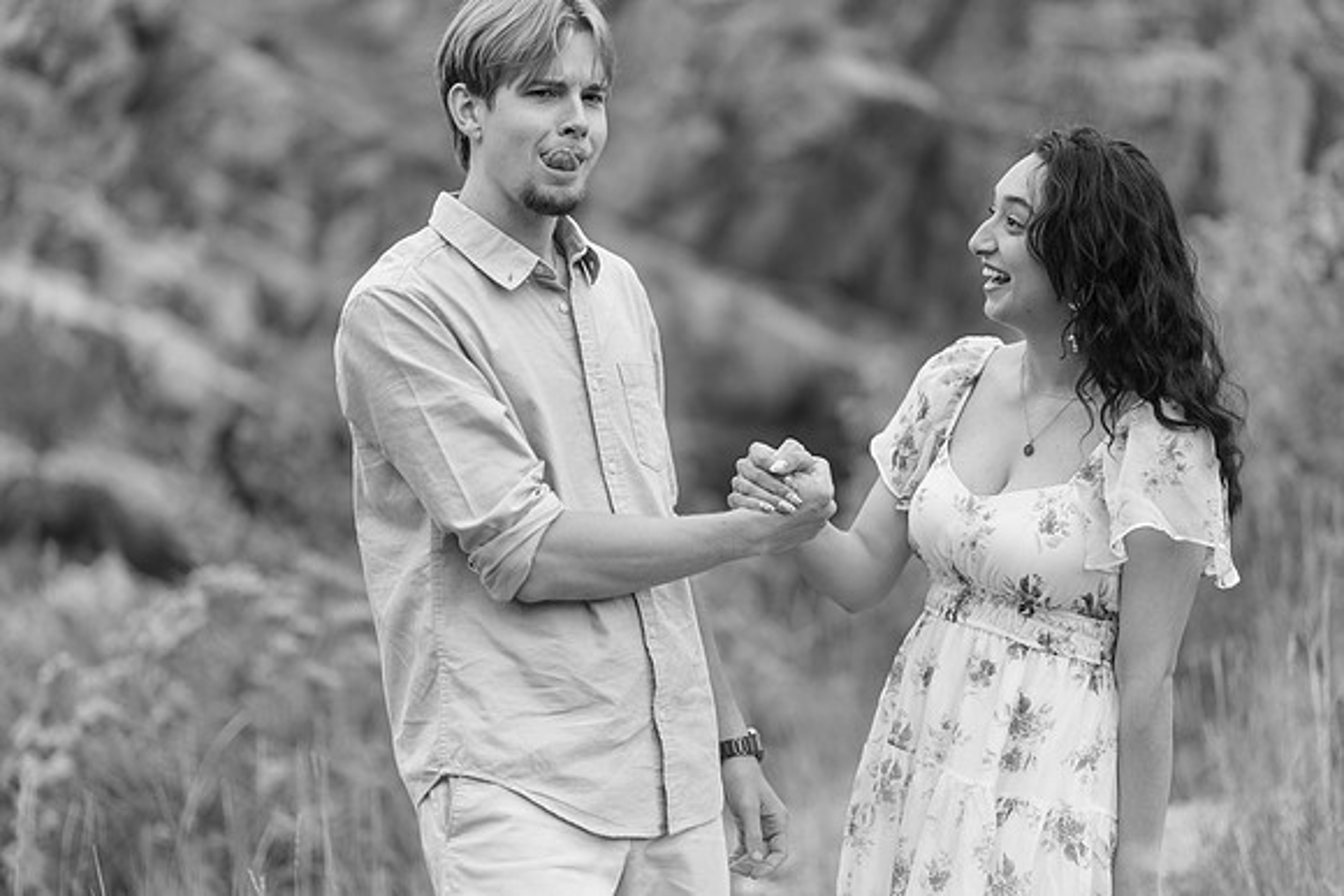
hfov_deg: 23.9
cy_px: 448
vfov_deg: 16.1
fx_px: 3174
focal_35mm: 85
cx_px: 672
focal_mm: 85
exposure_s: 1/250
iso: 250
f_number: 1.8
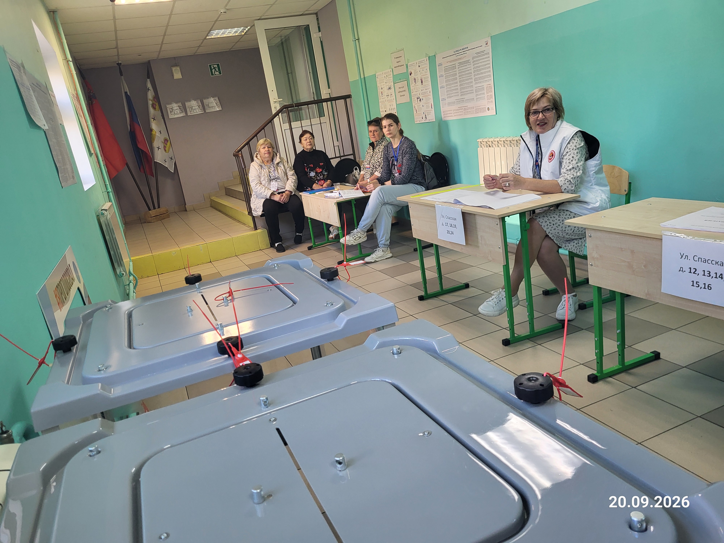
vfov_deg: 53.1
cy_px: 272
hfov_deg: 67.3
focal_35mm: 26
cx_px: 362
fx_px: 544
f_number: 1.8
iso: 200
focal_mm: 5.4
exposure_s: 1/100
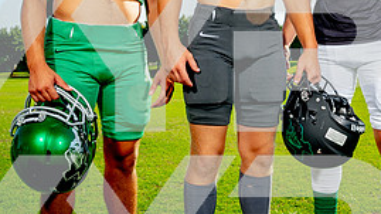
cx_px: 204
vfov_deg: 20.5
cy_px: 52
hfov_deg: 36.0
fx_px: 586
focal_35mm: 58
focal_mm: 24
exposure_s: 1/125
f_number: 9
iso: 100
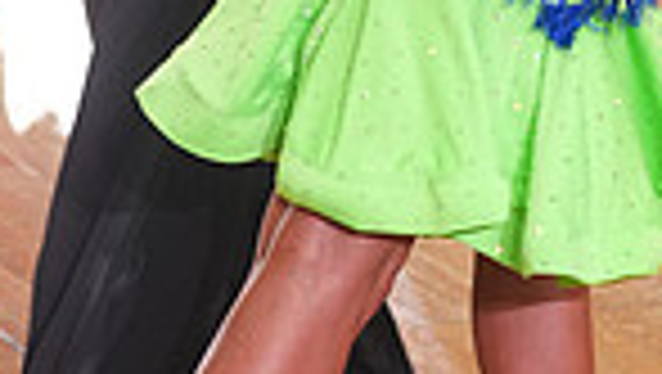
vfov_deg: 4.2
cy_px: -324
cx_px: 304
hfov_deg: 7.5
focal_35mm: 289
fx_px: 5078
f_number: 4
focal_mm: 70
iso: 1600
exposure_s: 1/200
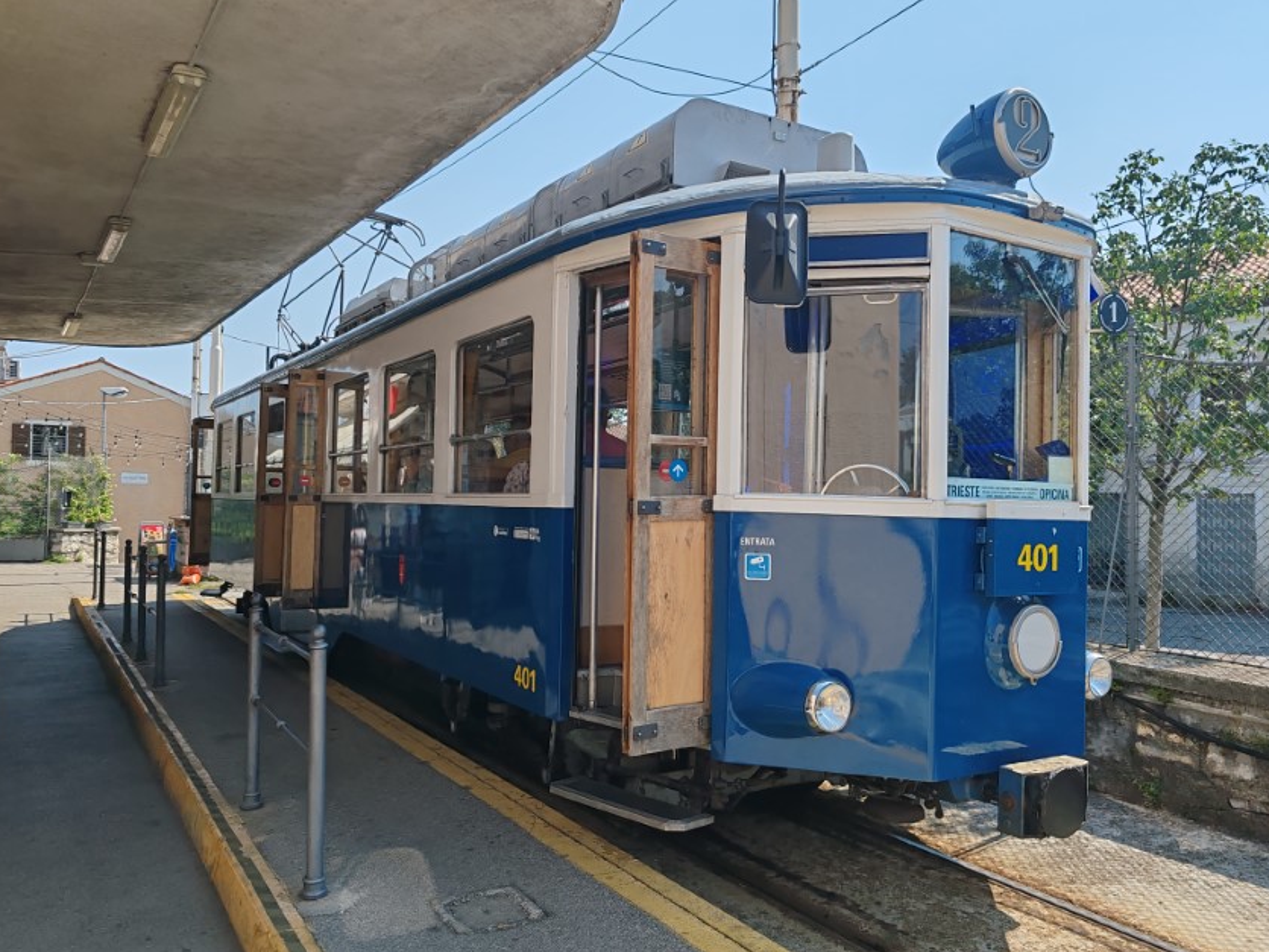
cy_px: 481
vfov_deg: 49.7
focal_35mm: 28
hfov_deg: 63.4
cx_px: 644
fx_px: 1026
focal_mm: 6.12
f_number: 1.9
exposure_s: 1/940
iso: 50
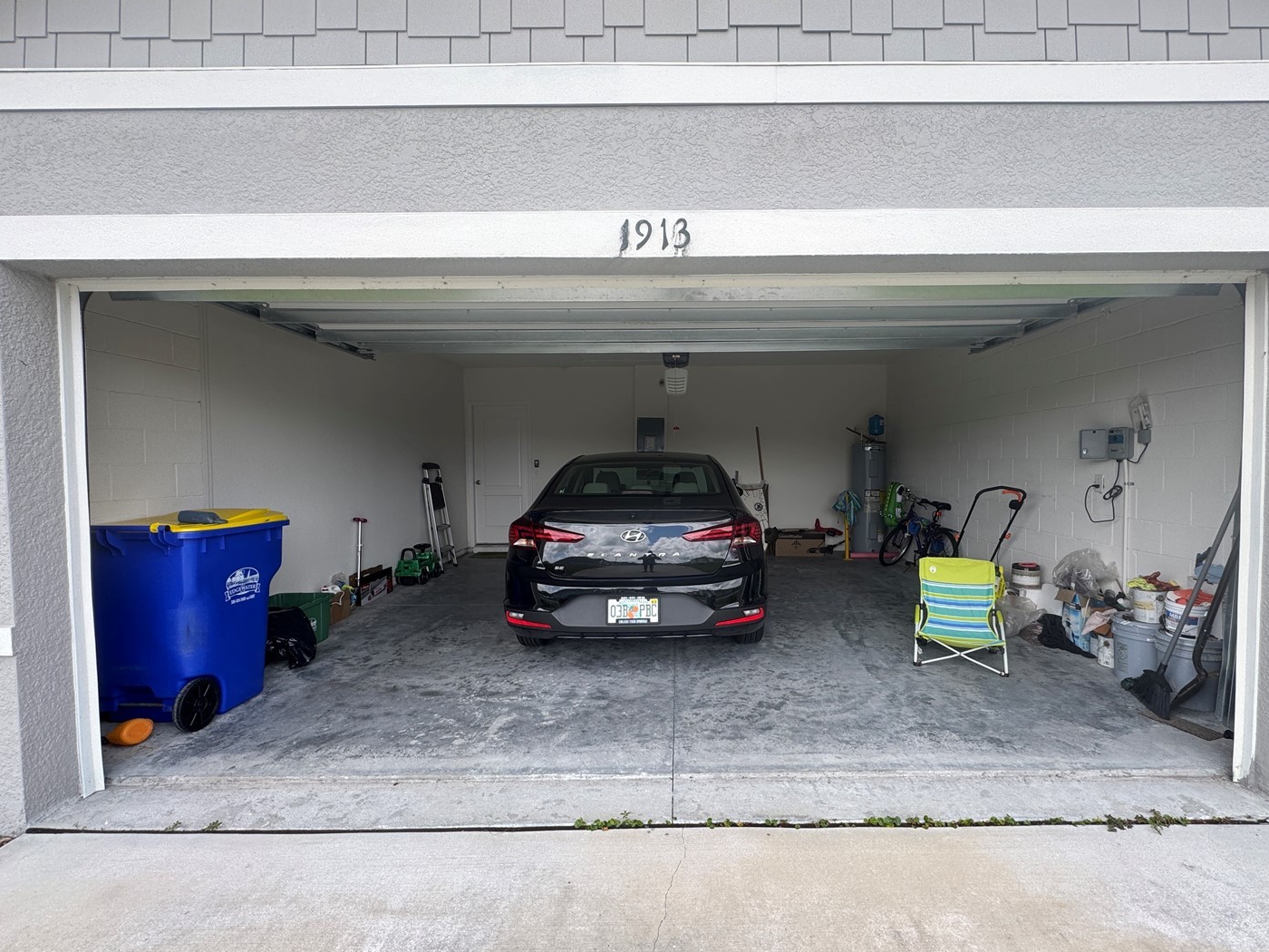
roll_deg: +0.3
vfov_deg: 78.1
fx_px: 587
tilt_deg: -2.6
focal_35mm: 16
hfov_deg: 94.3
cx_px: 683
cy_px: 485
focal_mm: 2.22
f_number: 2.2
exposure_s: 1/286
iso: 40
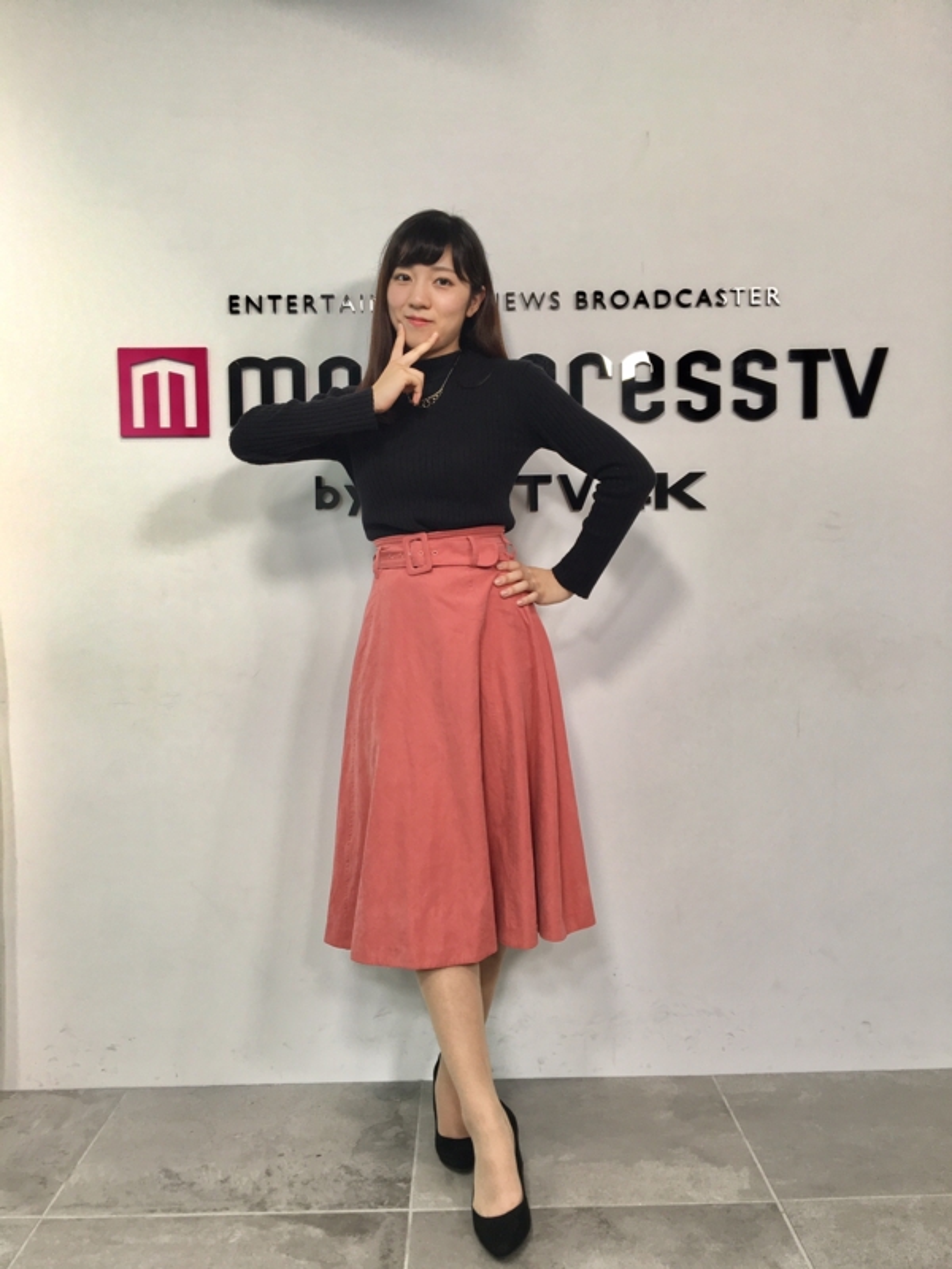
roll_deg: +1.4
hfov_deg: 48.2
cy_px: 634
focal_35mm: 29
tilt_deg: -0.9
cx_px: 476
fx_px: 1063
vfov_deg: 61.7
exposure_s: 1/120
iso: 40
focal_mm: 4.15
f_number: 2.2
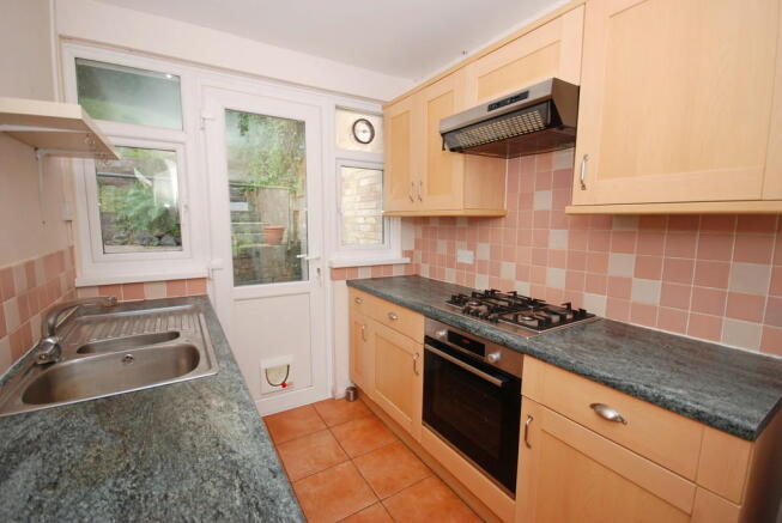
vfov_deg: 77.5
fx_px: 326
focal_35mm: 15
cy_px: 262
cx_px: 391
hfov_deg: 100.3
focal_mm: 10
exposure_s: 1/60
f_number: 4
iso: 200
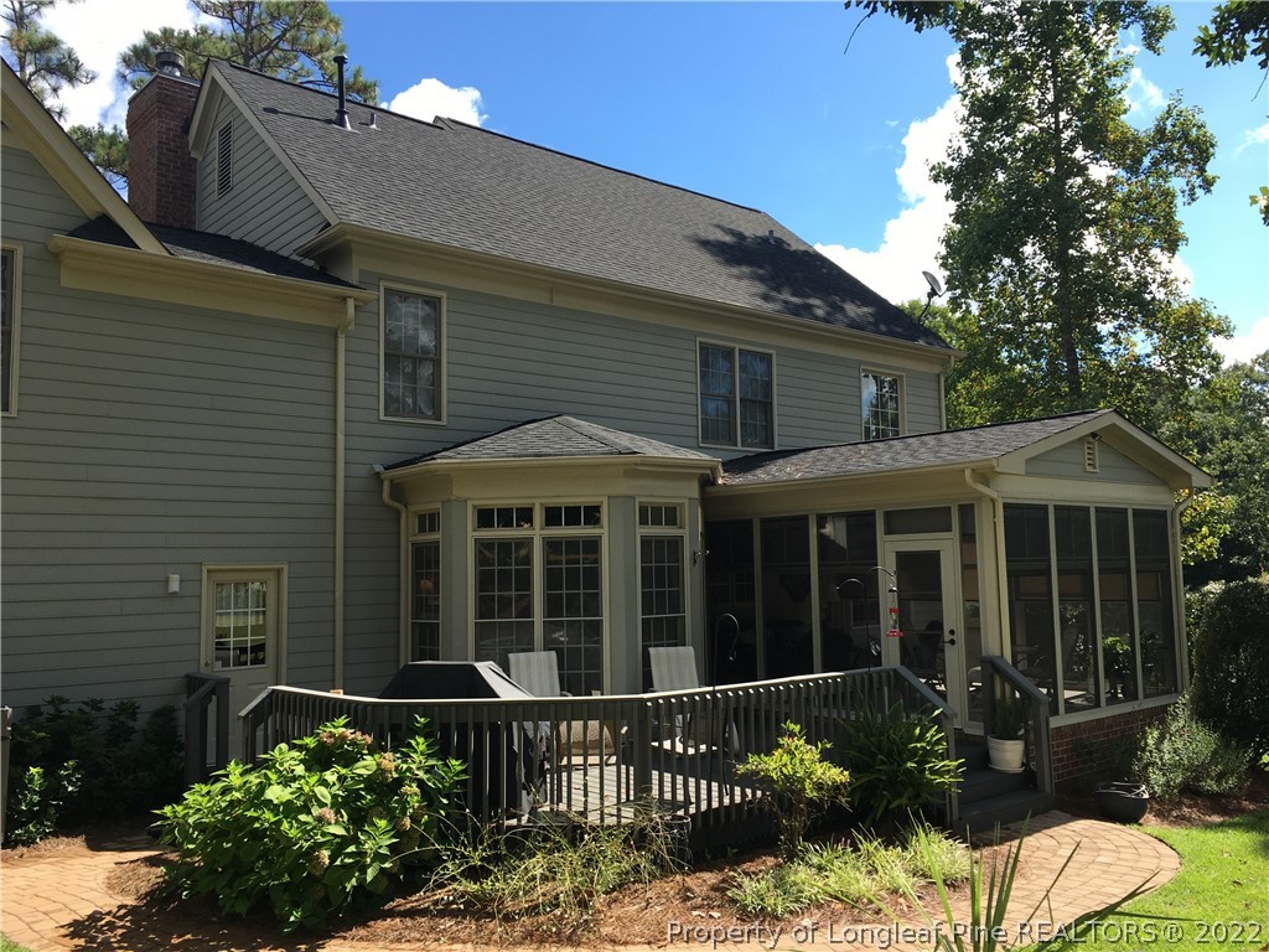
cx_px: 634
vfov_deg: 48.2
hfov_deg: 61.7
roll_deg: +0.5
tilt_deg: +4.4
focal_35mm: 29
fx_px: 1063
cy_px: 476
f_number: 2.2
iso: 25
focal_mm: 4.15
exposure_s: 1/810
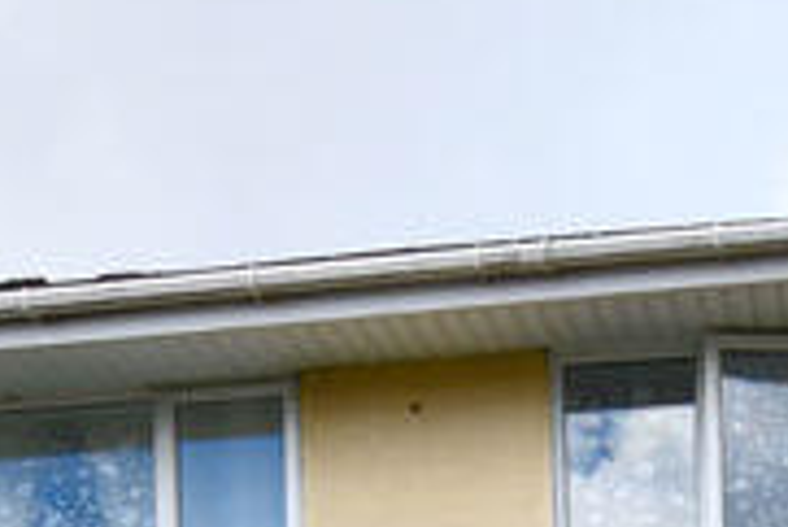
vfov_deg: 12.9
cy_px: 1213
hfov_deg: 23.5
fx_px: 1862
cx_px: 649
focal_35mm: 85
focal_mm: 10
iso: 140
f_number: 8
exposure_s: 1/250
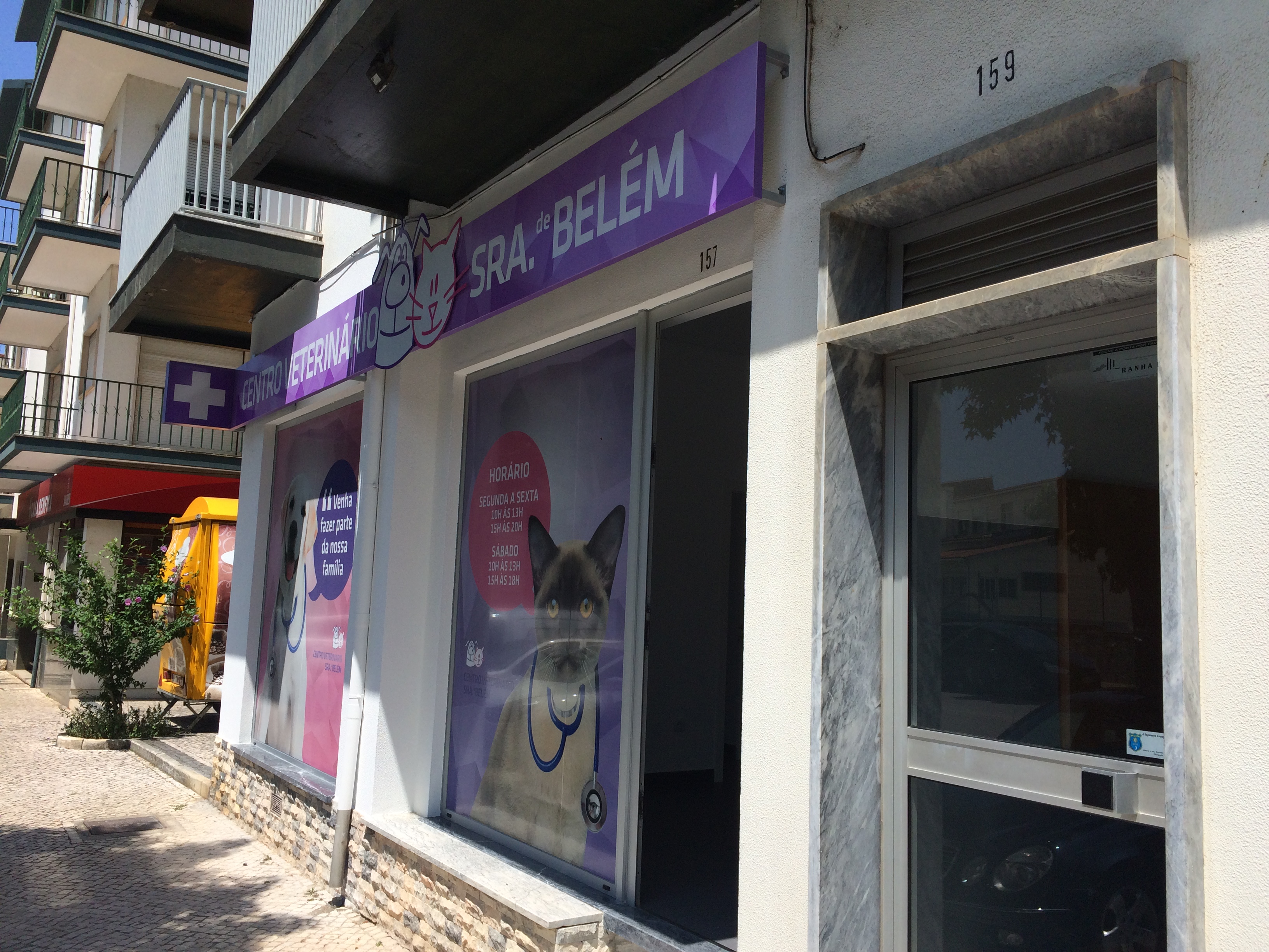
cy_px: 476
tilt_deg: +7.6
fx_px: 1063
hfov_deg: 61.7
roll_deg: -2.4
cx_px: 634
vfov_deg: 48.2
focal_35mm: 29
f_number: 2.2
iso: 32
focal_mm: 4.15
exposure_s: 1/2415
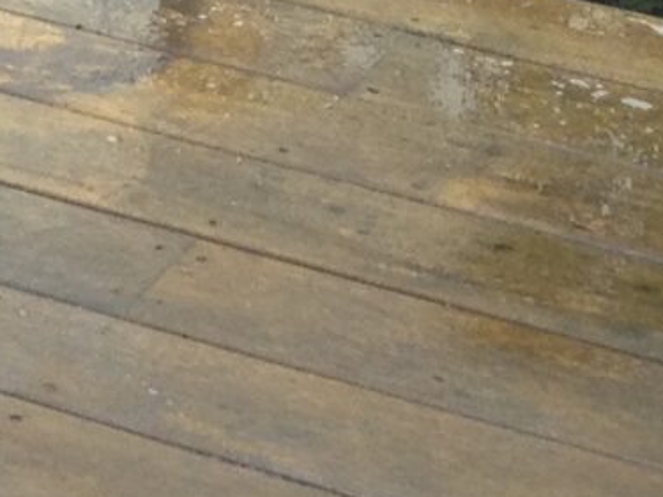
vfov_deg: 5.7
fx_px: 4576
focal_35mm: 239
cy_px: -1095
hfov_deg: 8.0
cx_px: -541
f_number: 2.4
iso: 64
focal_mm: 4.28
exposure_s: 1/197
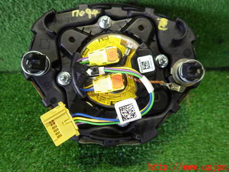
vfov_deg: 48.1
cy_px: 73
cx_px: 116
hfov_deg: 61.6
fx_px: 192
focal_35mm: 29
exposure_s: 1/45
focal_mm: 4.5
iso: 400
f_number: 2
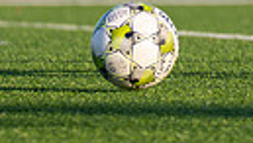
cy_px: -260
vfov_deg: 0.7
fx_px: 12180
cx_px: 463
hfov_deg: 1.2
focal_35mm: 1813
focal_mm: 200
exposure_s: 1/2500
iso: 200
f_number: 2.8
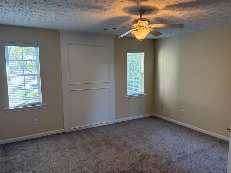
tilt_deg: -5.1
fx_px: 174
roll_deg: +0.7
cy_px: 86
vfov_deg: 53.1
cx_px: 116
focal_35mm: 26
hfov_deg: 67.3
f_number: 1.6
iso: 160
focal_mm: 5.96
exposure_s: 1/120
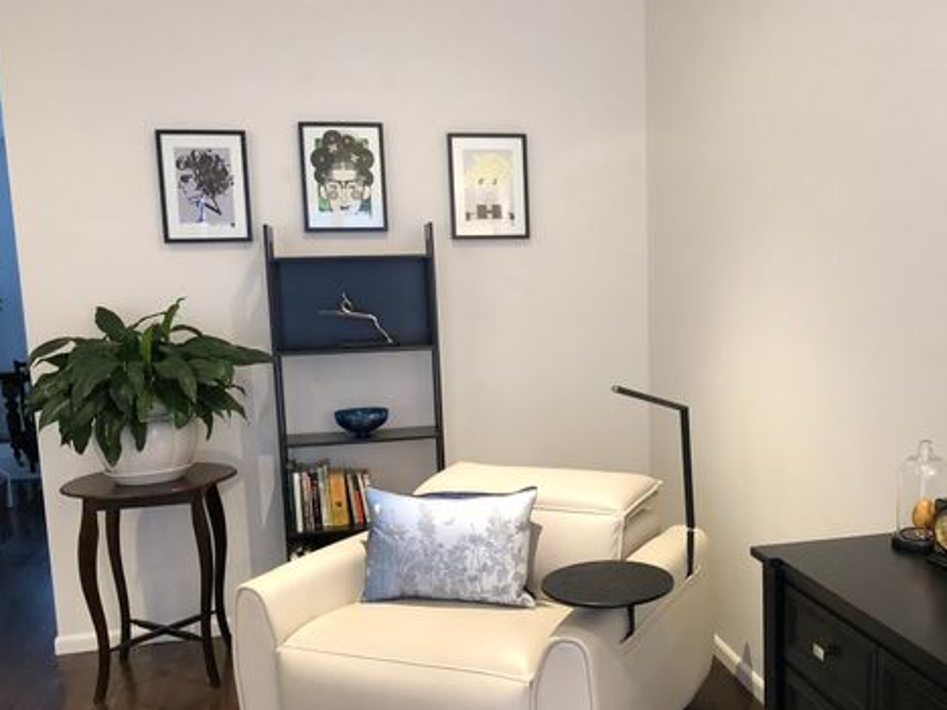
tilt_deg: -7.5
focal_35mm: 36
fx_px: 985
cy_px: 428
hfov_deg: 50.9
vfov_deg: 39.5
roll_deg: +1.0
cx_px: 586
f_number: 1.8
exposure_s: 1/14
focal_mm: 4
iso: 100
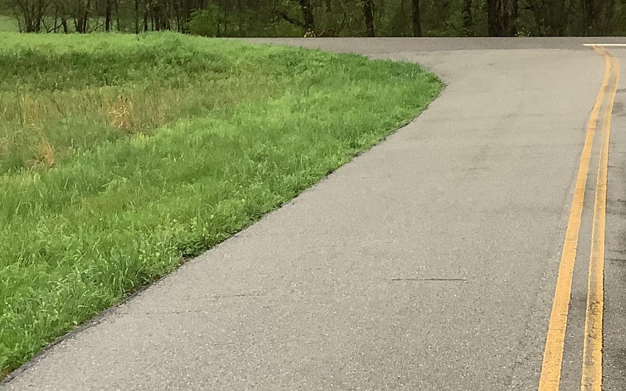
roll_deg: -0.1
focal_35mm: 75
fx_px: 1279
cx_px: 371
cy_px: 4
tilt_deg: -2.9
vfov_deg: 17.0
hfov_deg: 27.4
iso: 50
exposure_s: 1/120
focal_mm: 3.3
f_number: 2.4
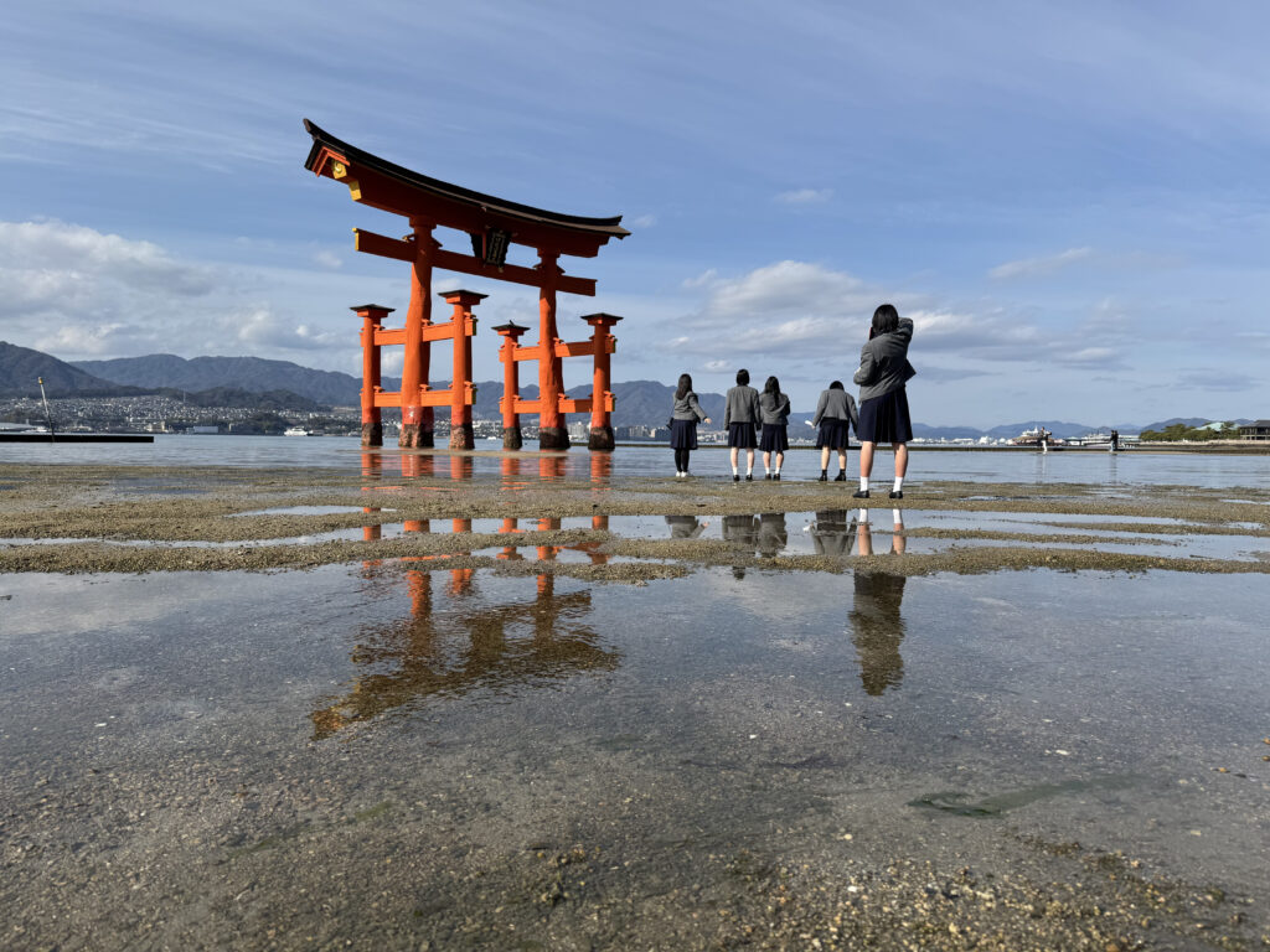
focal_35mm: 24
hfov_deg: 71.6
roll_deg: -0.4
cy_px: 476
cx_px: 635
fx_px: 881
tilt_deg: -3.0
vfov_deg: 56.8
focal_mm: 6.76
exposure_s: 1/5348
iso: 80
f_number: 1.78
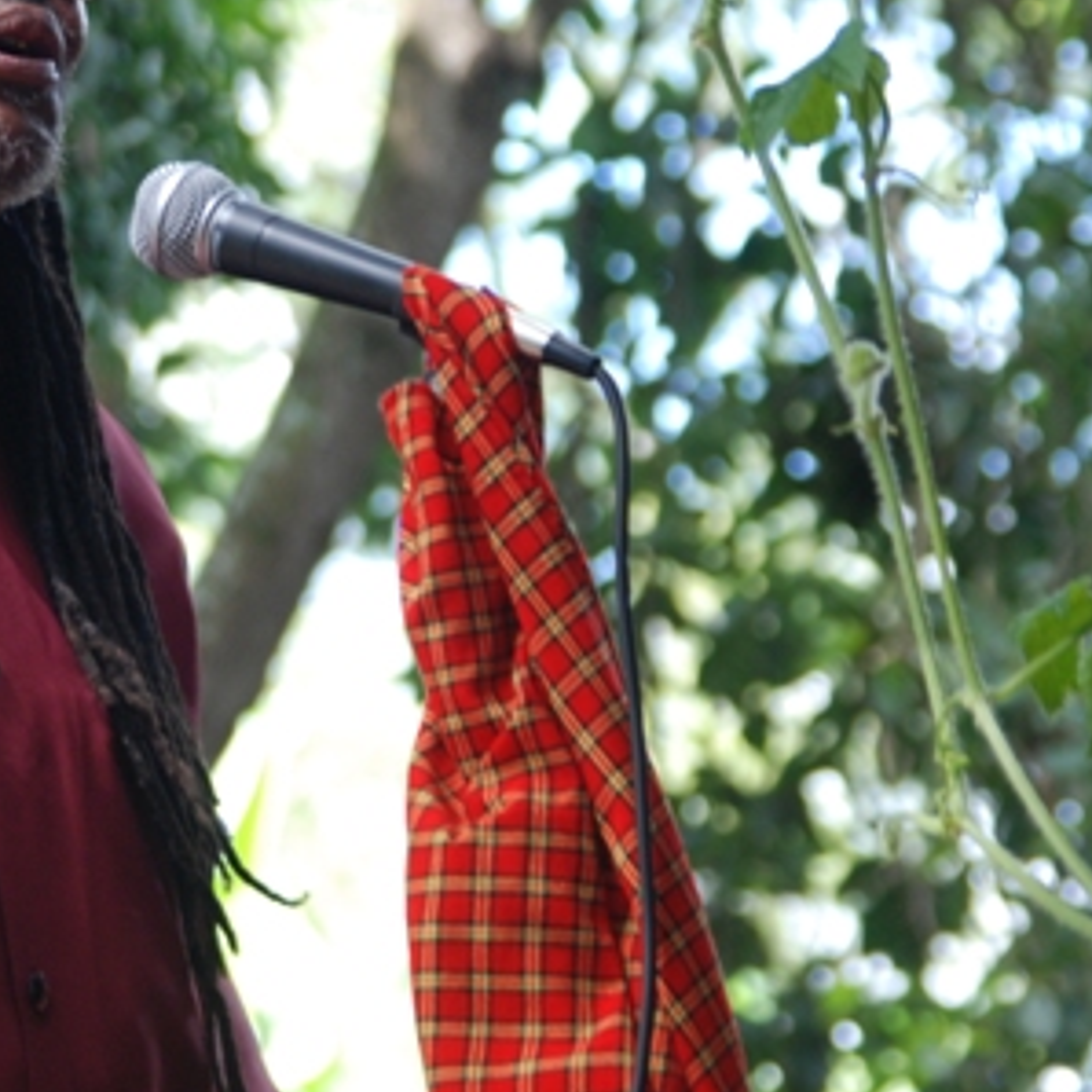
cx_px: -59
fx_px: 7638
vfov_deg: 8.2
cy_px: 341
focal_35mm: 214
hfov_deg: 8.1
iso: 400
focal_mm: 78
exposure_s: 1/60
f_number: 5.3
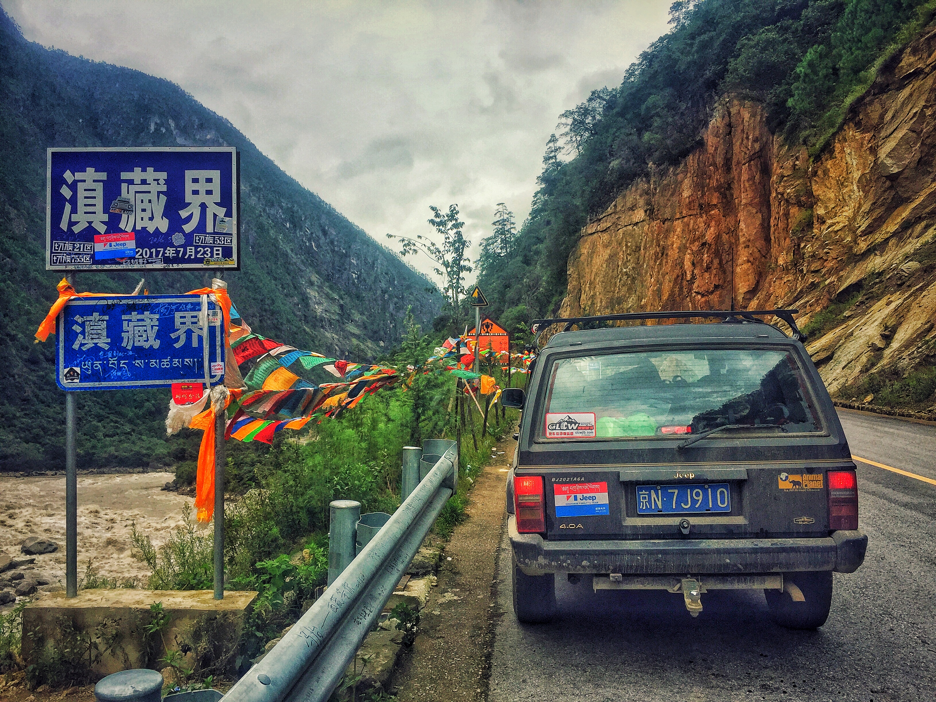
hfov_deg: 61.7
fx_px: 784
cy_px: 351
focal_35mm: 29
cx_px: 468
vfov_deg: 48.2
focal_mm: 4.15
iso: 32
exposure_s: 1/1980
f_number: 2.2
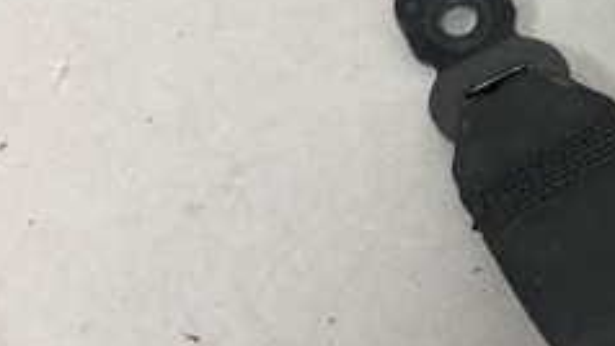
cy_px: 3
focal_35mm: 82
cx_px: 711
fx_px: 1338
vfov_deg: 14.5
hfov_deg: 23.9
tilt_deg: -58.7
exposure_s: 1/25
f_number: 1.8
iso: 32
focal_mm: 4
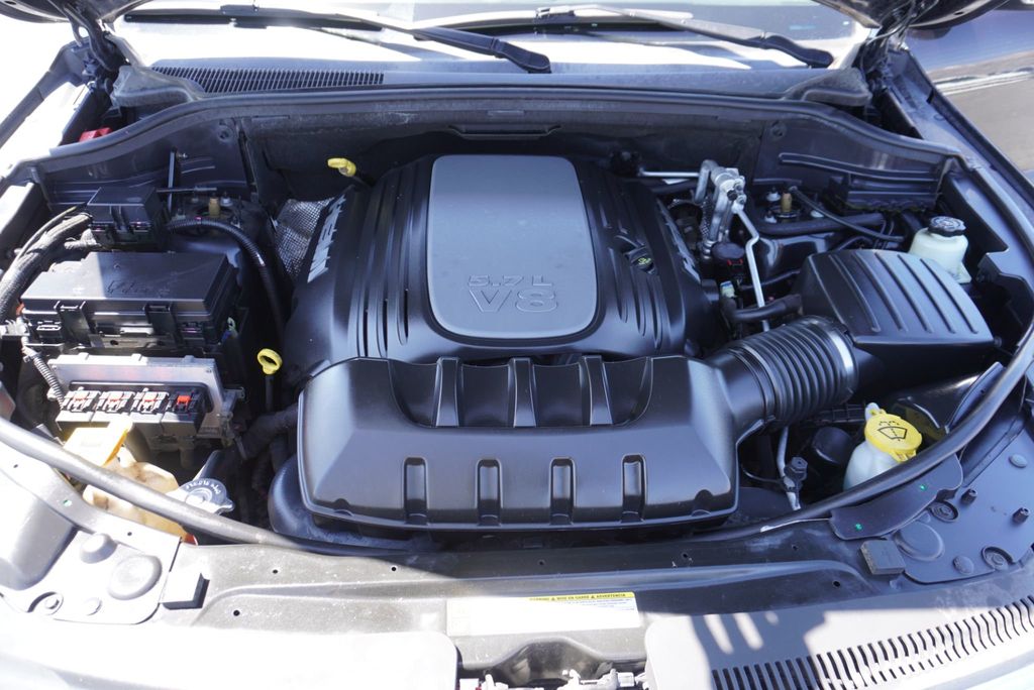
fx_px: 690
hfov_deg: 73.7
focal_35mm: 24
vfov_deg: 53.2
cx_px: 517
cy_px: 345
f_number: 4
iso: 125
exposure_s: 1/60
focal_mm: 16
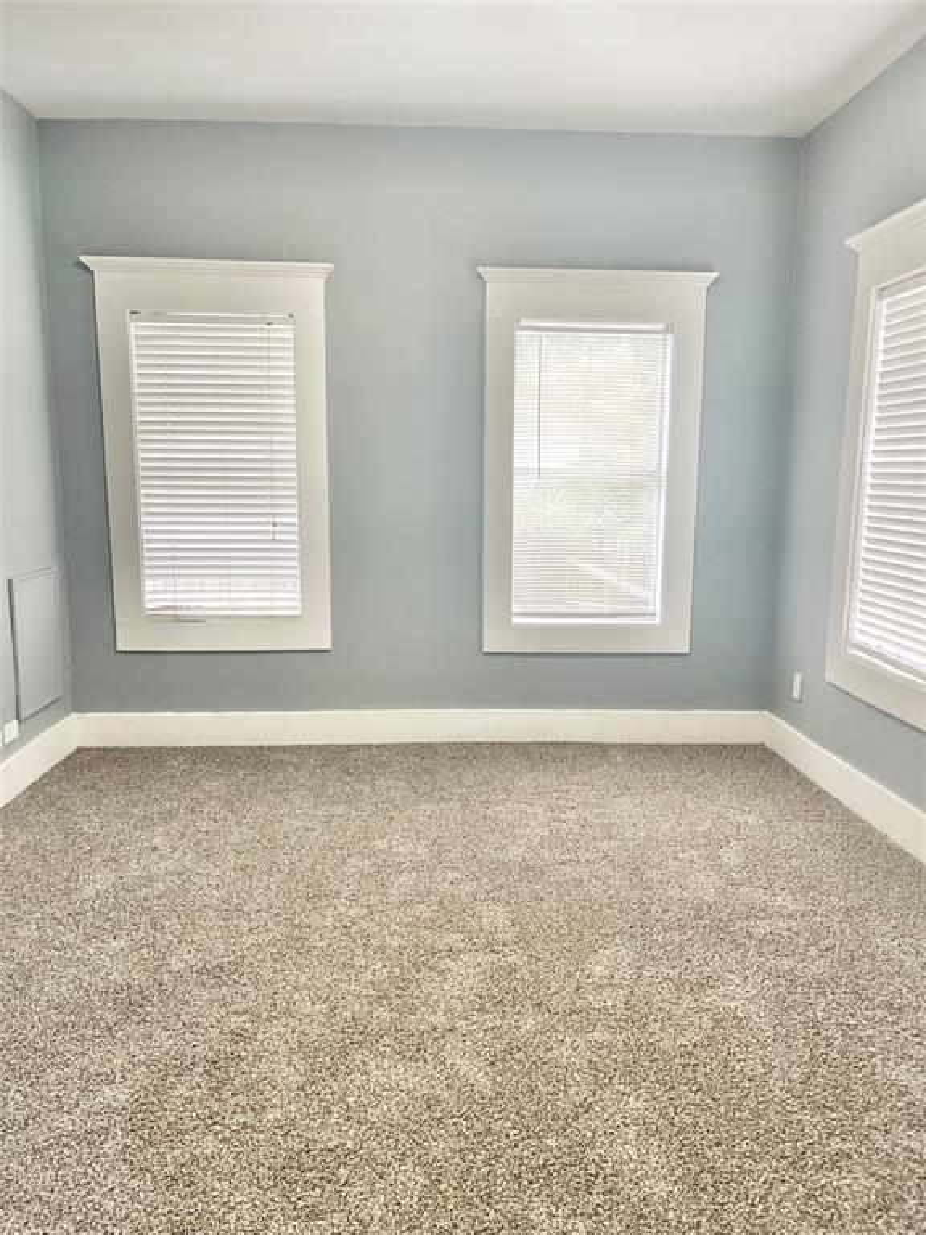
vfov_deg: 67.3
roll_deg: -0.3
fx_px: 927
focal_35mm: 26
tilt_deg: -10.4
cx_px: 463
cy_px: 618
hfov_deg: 53.1
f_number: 1.6
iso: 125
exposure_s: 1/120
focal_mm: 5.1
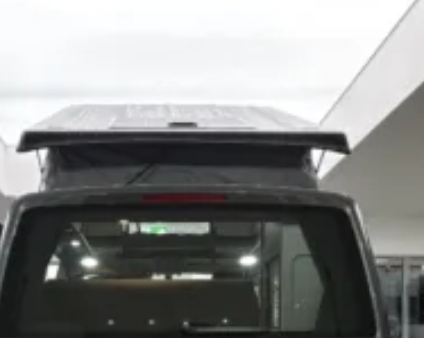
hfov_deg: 27.8
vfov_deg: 21.4
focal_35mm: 68
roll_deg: -0.4
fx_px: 852
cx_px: 156
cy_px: 362
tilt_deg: -1.9
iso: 125
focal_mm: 5.96
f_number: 1.6
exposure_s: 1/100
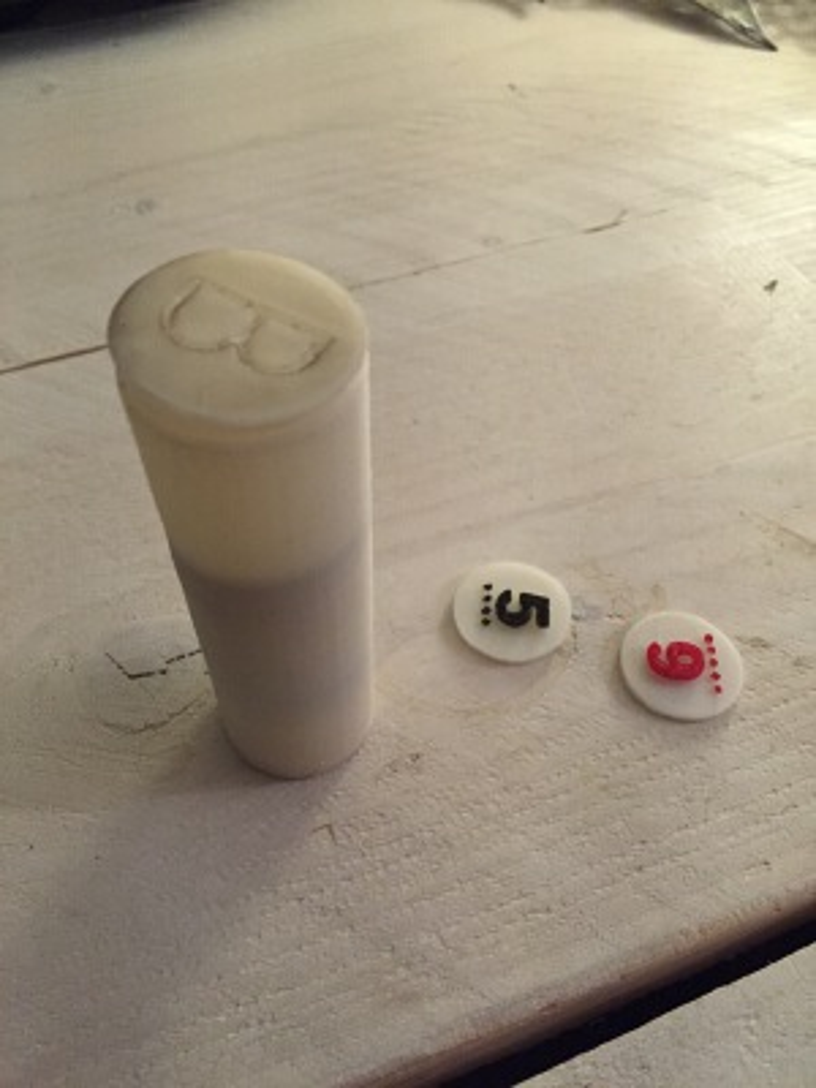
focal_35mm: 29
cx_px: 408
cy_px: 544
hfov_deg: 48.2
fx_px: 911
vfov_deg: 61.7
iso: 250
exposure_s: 1/30
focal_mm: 4.15
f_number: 2.2
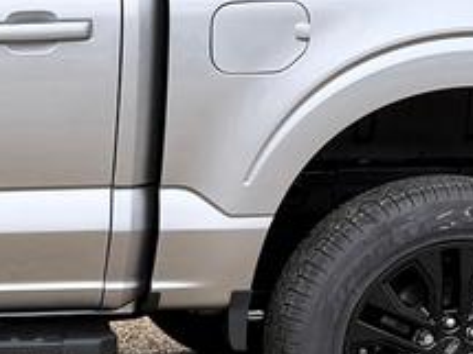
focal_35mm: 143
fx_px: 1953
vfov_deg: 10.3
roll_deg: -0.4
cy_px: 328
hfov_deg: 13.1
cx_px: -235
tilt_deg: -10.9
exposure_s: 1/849
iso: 80
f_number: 1.78
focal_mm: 6.76
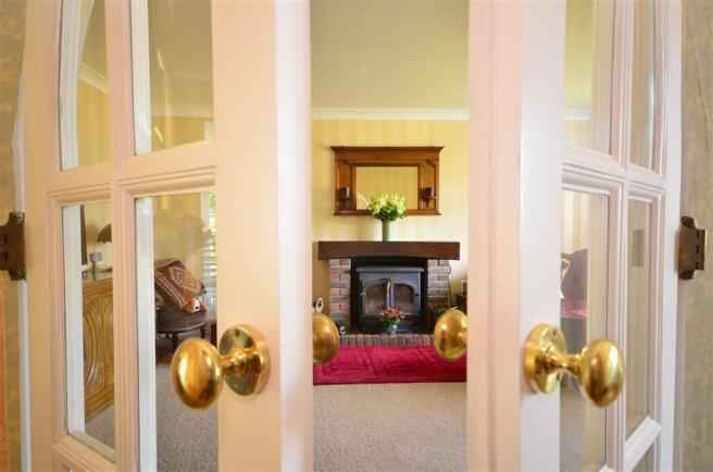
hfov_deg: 85.6
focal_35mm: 20
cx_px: 356
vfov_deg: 62.9
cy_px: 236
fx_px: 385
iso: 200
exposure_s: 1/2.5
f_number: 4.8
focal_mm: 13
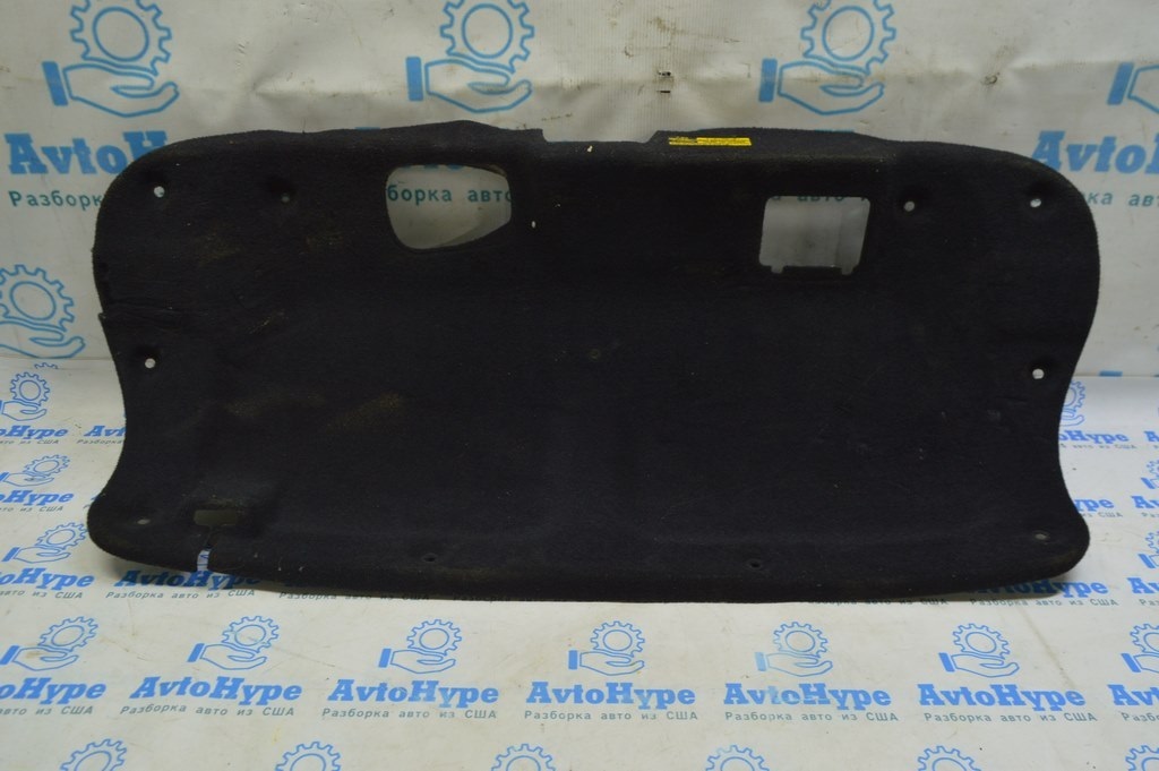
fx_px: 869
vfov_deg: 47.9
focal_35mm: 27
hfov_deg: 67.4
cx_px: 580
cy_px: 386
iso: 400
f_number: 5.6
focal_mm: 18
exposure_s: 1/20
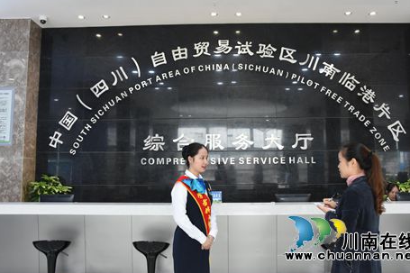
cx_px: 222
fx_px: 376
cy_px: 128
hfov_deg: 57.2
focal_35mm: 33
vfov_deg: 39.9
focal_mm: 20
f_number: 5
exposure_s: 1/100
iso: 800
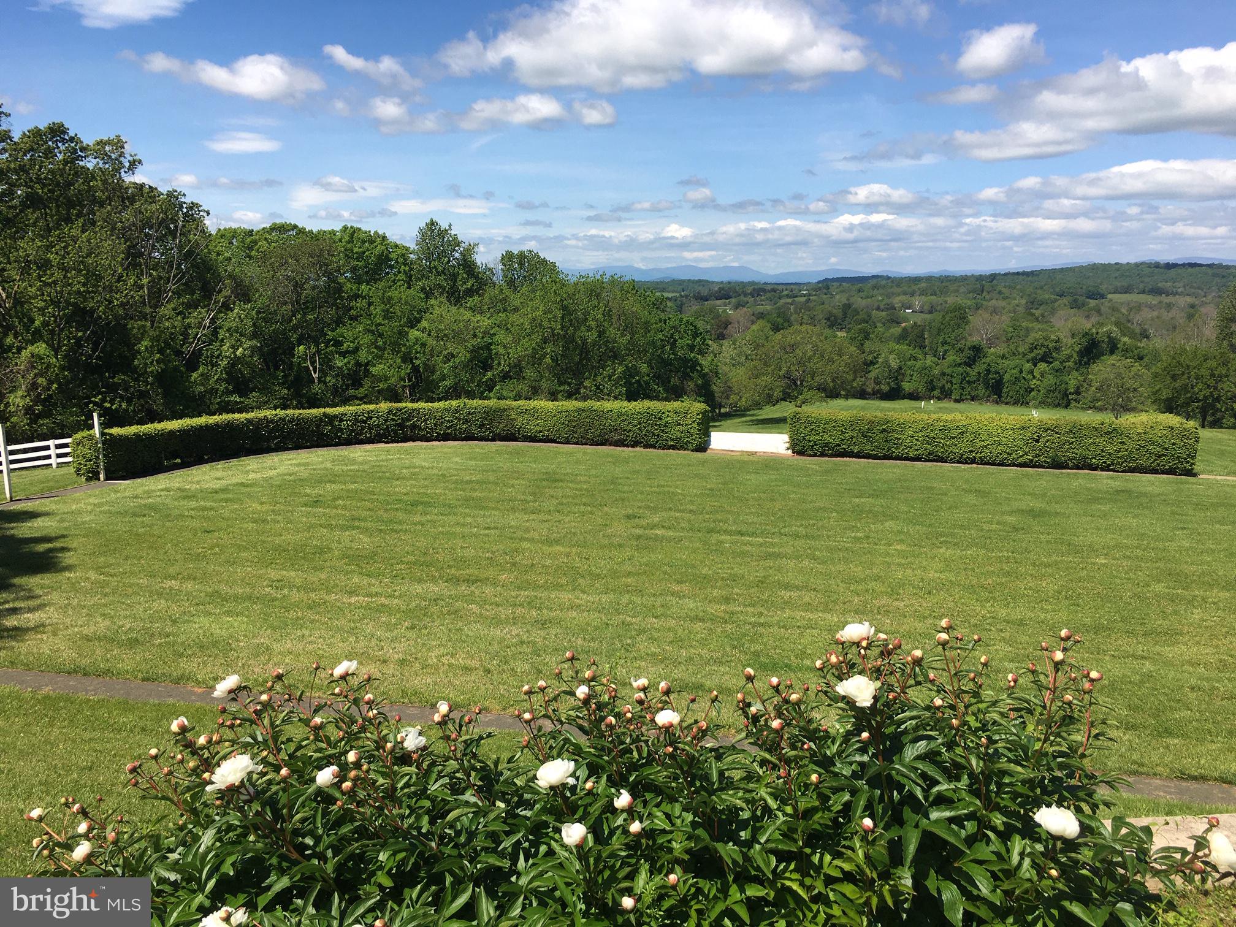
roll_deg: -0.7
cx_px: 618
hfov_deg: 61.7
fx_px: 1035
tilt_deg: -8.4
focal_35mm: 29
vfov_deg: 48.2
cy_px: 464
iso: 25
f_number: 2.2
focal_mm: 4.15
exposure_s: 1/1832
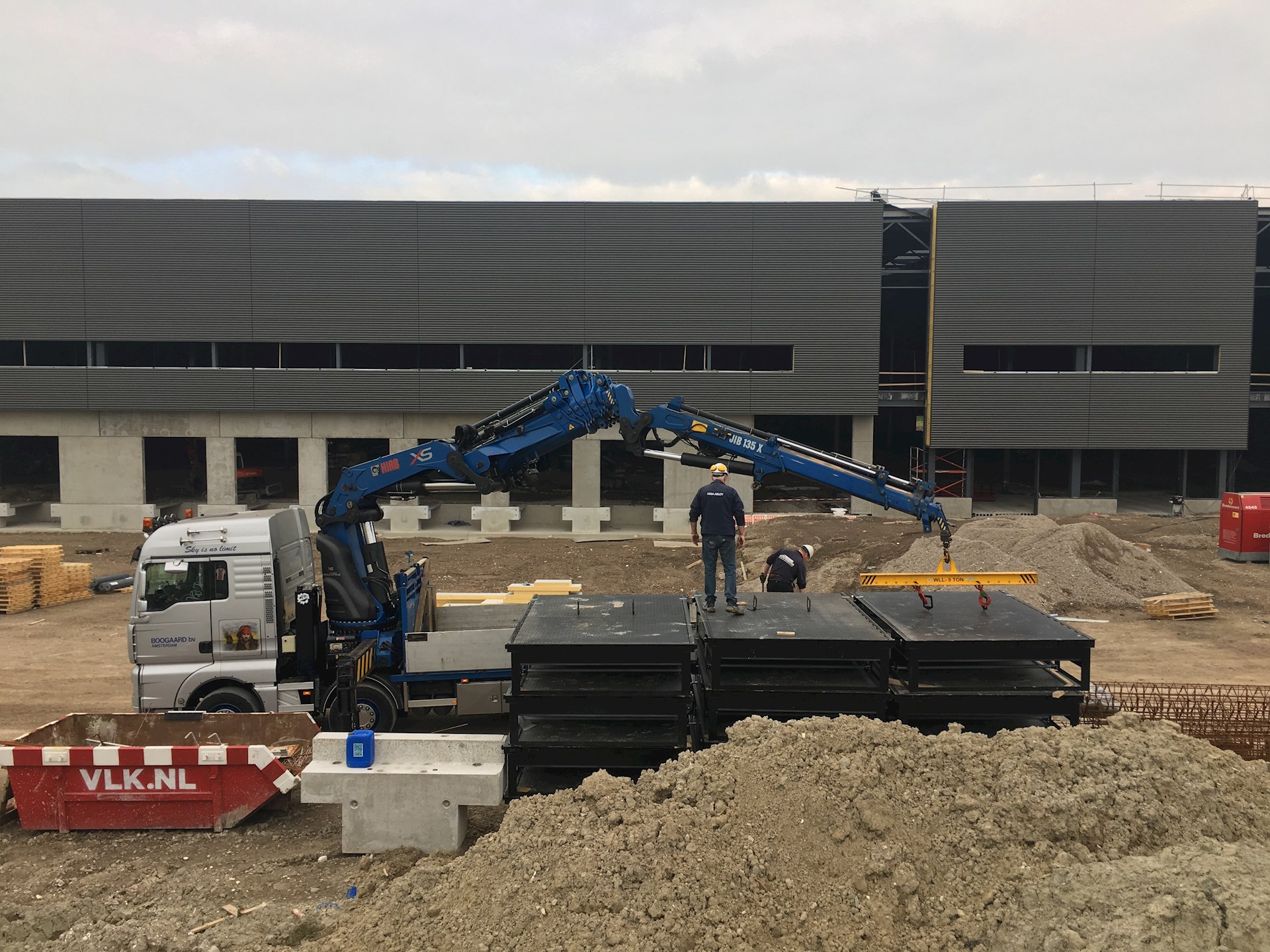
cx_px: 635
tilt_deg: -5.6
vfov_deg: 48.2
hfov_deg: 61.7
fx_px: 1064
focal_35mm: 29
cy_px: 476
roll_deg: +0.2
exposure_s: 1/159
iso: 25
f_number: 2.2
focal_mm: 4.15
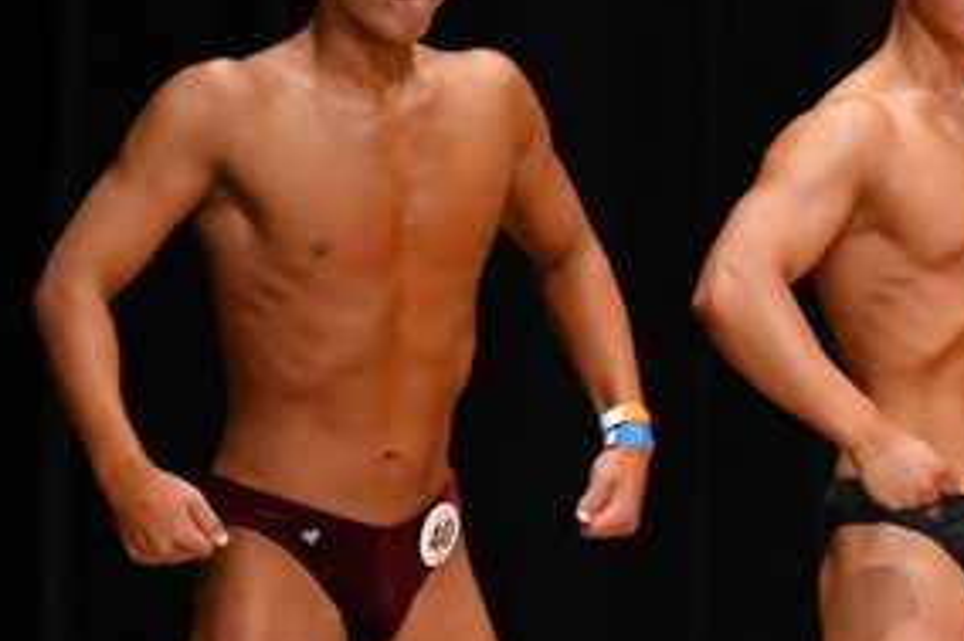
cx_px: 1027
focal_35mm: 736
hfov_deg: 2.8
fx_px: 19696
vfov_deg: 1.9
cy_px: 529
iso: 4000
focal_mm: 180
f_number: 5.6
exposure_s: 1/400
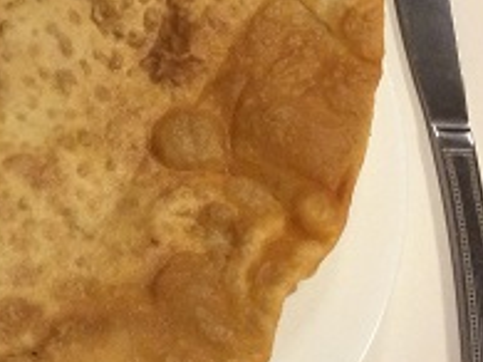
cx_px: 11
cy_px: 141
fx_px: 1227
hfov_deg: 21.6
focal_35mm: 88
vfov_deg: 16.7
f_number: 2.4
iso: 160
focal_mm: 3.3
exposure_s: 1/25
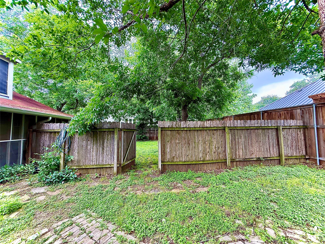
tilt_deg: +7.0
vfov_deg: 85.7
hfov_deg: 102.1
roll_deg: +0.8
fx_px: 131
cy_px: 122
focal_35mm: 14
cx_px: 162
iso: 100
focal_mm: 2.22
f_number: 2.2
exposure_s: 1/99
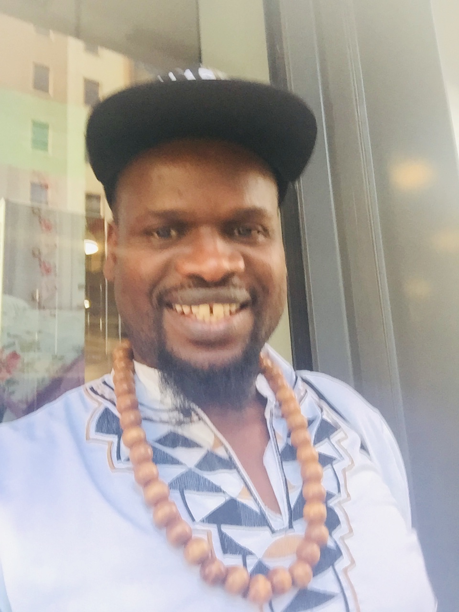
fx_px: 548
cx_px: 230
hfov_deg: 45.4
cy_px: 306
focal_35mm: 31
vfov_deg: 58.4
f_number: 2.2
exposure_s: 1/33
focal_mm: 2.65
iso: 64
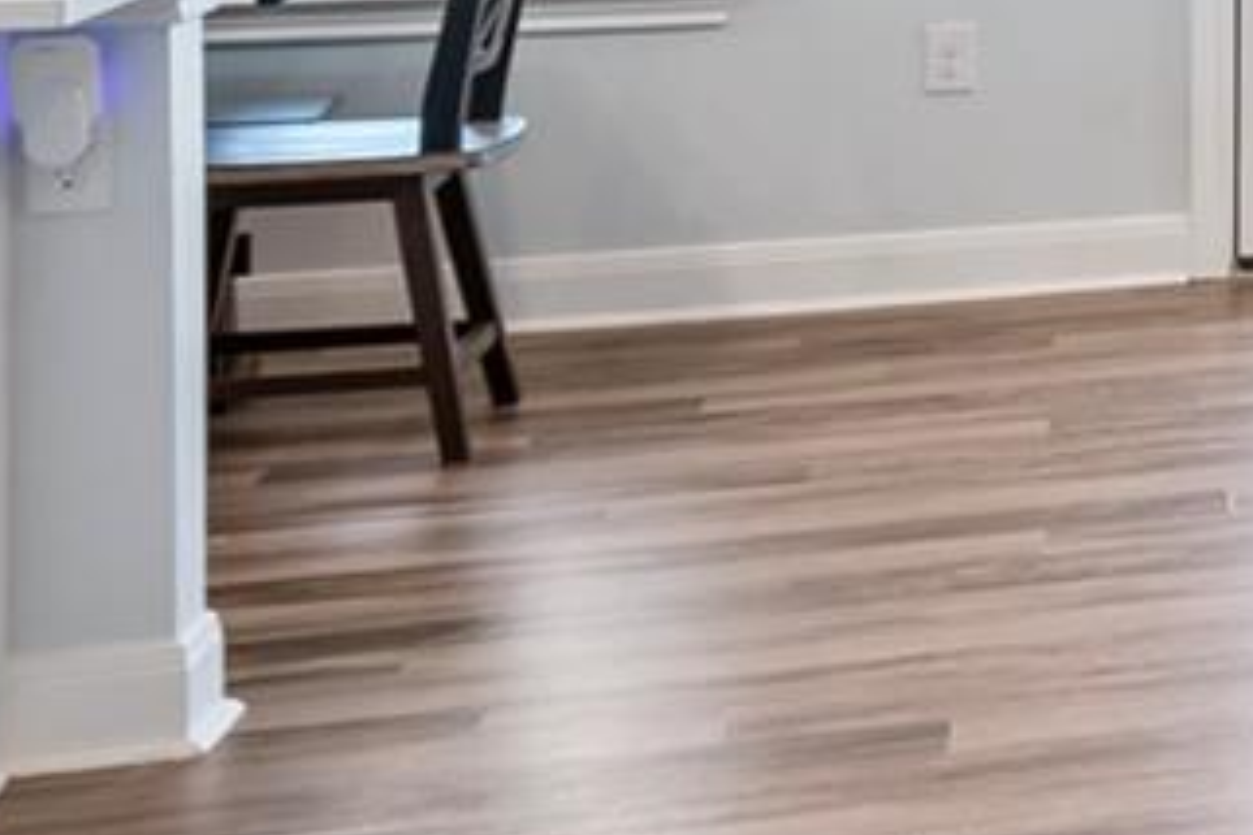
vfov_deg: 12.8
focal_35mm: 102
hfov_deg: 14.4
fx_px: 3550
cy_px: -382
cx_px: 2892
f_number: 6.3
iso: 100
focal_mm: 16
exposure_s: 1/3
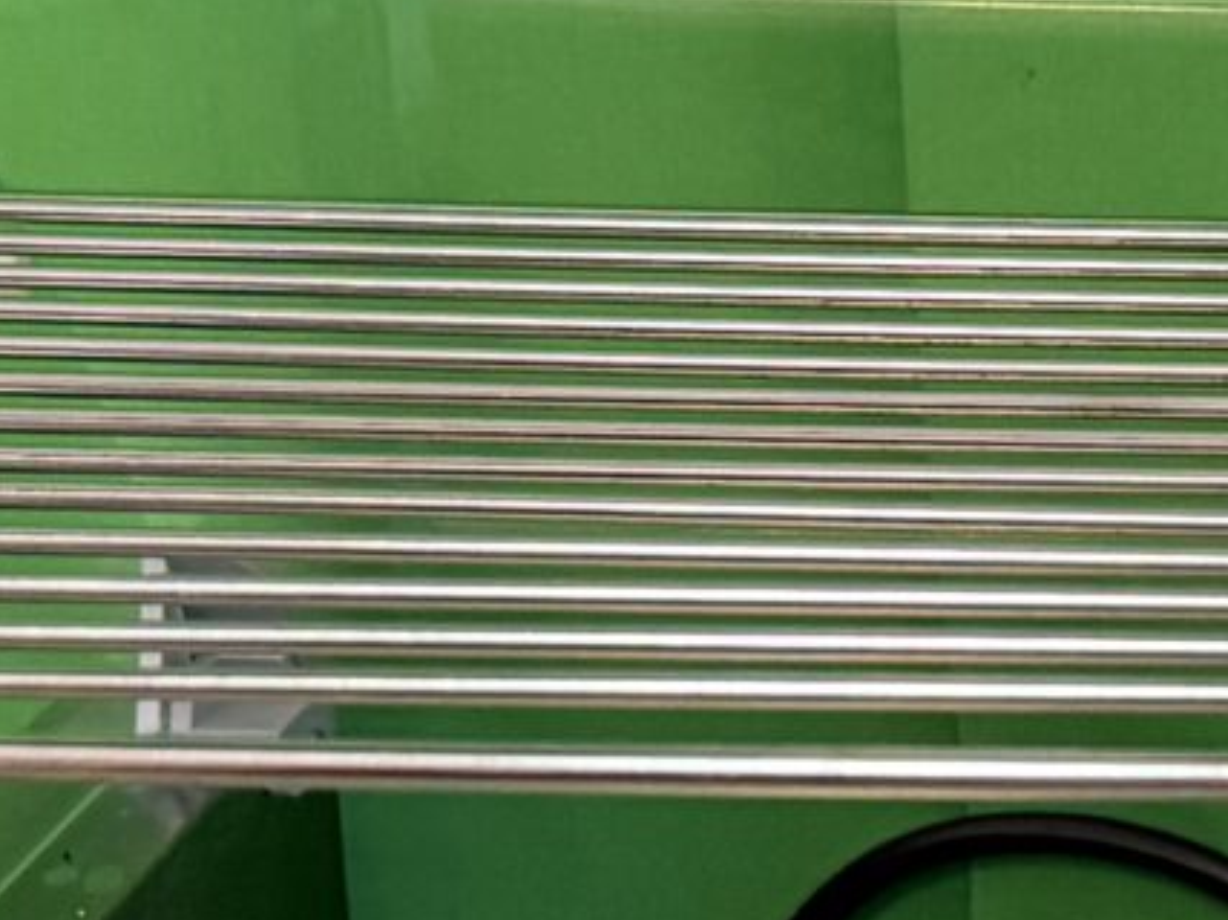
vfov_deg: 10.1
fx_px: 5107
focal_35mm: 144
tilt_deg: -22.3
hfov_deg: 13.3
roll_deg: +0.1
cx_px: 1553
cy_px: 1256
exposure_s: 1/59
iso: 320
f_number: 1.78
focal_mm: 6.76
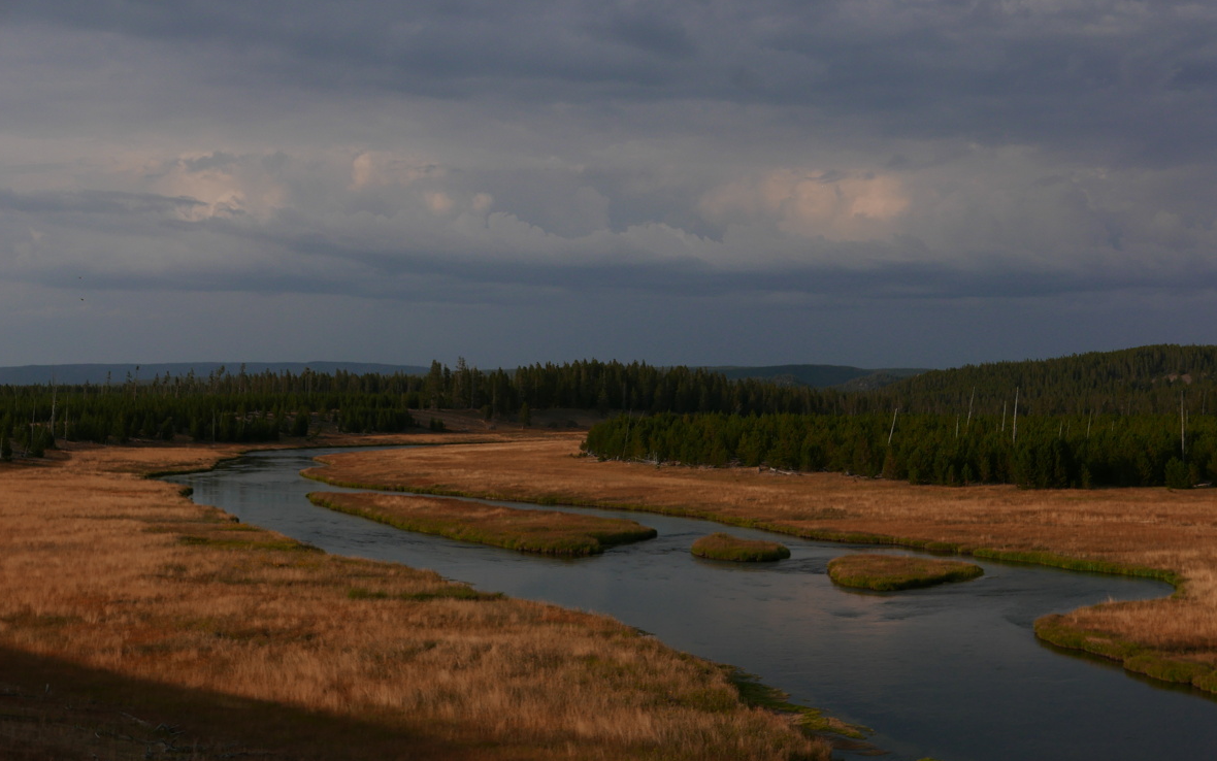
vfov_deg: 21.6
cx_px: 605
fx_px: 1990
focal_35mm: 60
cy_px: 359
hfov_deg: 34.0
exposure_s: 1/1000
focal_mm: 26.3
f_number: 5.6
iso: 200
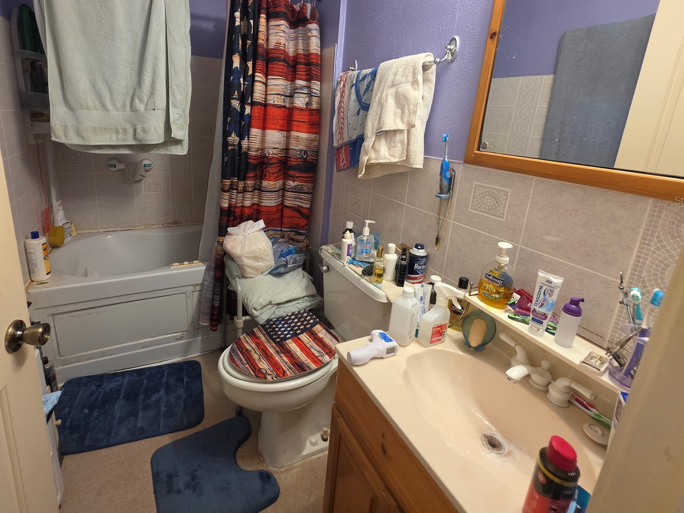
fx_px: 316
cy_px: 200
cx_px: 304
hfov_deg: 94.1
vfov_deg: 77.0
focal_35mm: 16
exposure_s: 1/60
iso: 160
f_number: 1.9
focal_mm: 2.2
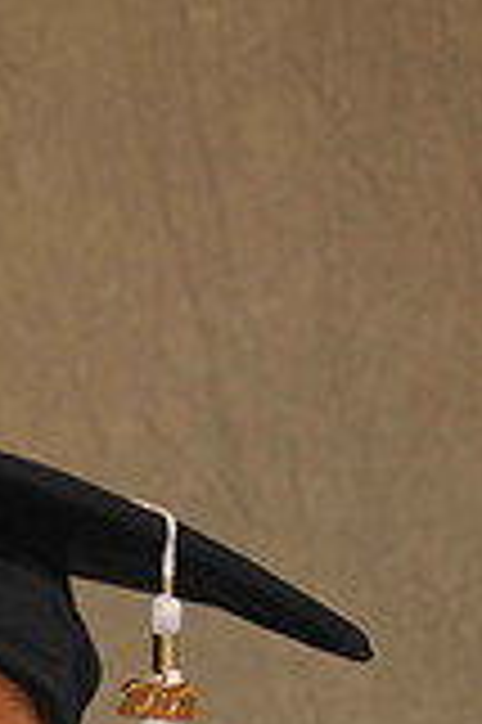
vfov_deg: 6.5
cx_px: -160
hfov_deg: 4.3
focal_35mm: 314
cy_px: 935
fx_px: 6327
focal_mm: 75
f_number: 6.3
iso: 200
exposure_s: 1/60
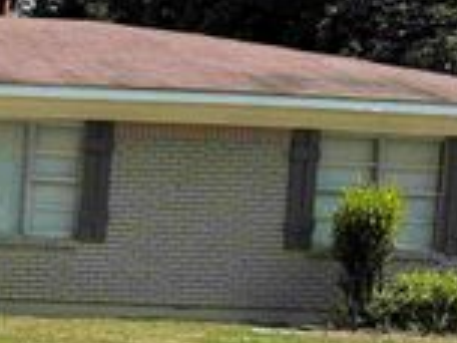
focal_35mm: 79
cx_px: -102
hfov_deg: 22.6
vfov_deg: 18.2
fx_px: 1043
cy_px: 341
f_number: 1.78
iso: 80
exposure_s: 1/3584
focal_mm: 6.76
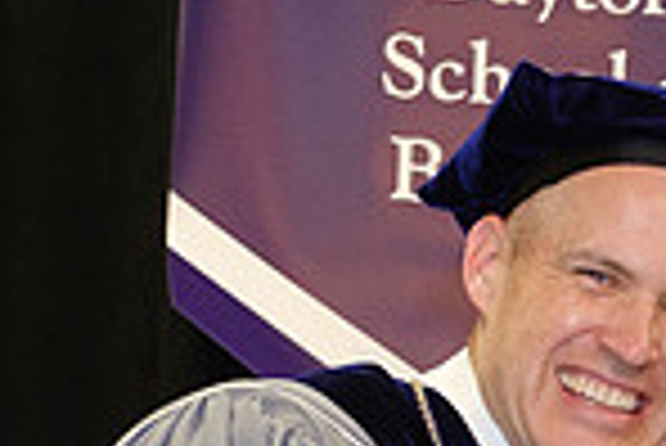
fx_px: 4167
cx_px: 836
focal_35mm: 225
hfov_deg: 9.0
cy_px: 1074
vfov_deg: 5.9
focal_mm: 26.6
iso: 1250
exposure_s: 1/125
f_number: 4
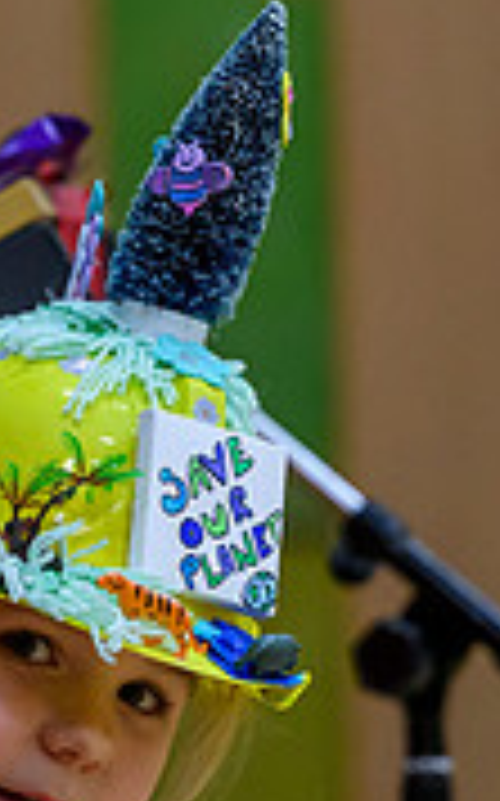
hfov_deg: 2.7
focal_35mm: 483
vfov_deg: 4.4
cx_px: -388
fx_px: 10548
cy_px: 685
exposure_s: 1/320
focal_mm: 120
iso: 3200
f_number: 4
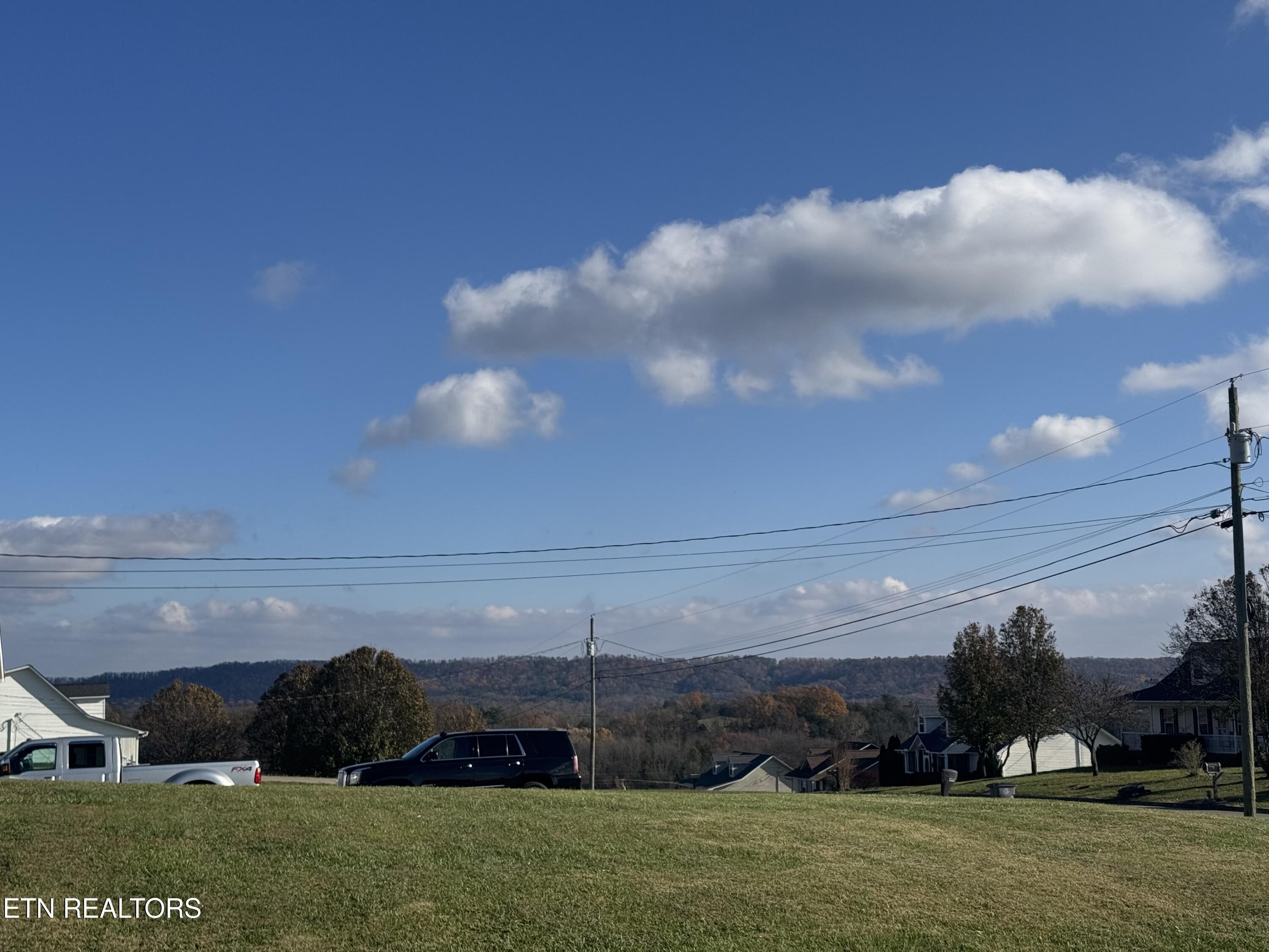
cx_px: 634
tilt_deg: +6.8
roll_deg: +1.9
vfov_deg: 30.3
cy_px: 476
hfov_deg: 39.7
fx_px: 1760
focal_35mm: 48
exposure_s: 1/6410
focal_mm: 6.76
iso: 64
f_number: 1.78
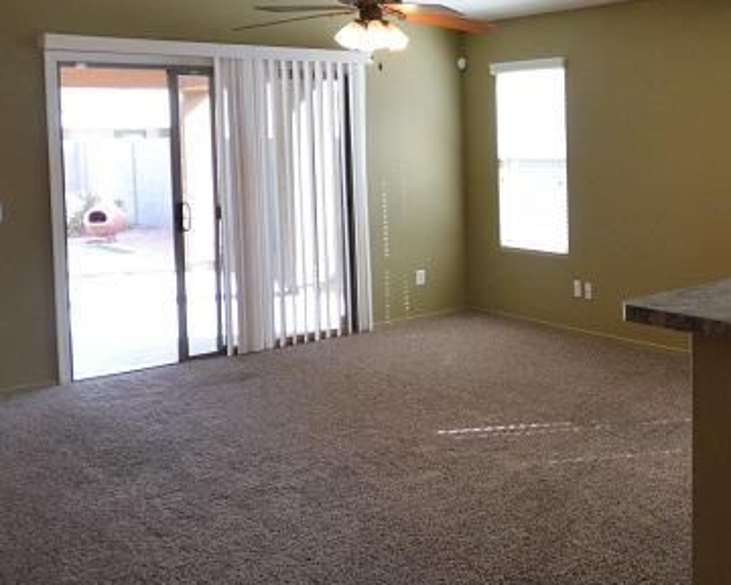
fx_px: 865
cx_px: 763
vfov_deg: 36.7
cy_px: 167
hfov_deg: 39.3
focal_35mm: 40
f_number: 4.5
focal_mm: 10
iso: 400
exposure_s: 1/80
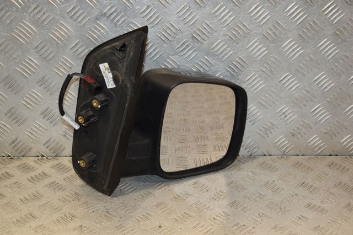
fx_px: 662
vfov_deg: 20.1
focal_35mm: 68
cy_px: 118
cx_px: 176
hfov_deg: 29.9
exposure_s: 1/200
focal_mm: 45
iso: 800
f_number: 5.6
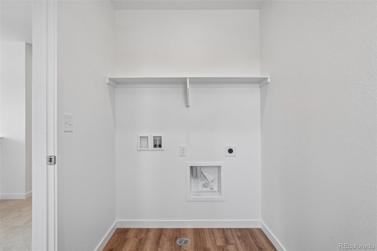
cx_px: 188
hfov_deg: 85.4
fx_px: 204
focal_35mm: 20
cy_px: 126
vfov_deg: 63.2
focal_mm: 13
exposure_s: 1/80
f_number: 8
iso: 400
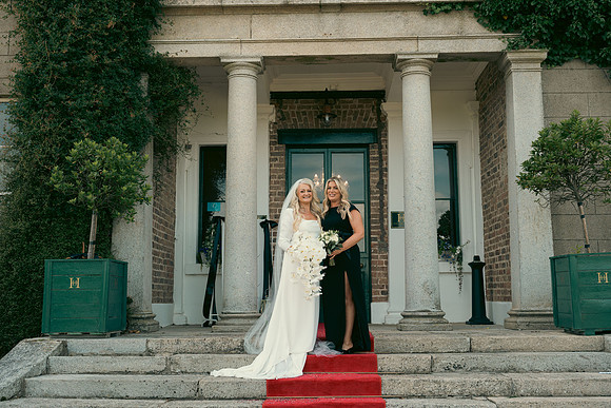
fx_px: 696
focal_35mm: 41
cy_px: 204
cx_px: 306
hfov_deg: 47.4
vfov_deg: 32.6
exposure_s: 1/160
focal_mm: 41
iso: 125
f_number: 5.6
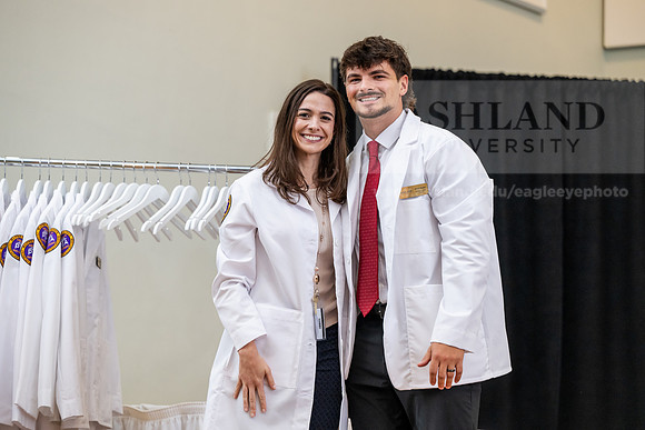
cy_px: 215
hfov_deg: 17.1
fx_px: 2150
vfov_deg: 11.4
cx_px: 322
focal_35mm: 120
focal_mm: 120
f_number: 3.5
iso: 1600
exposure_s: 1/200
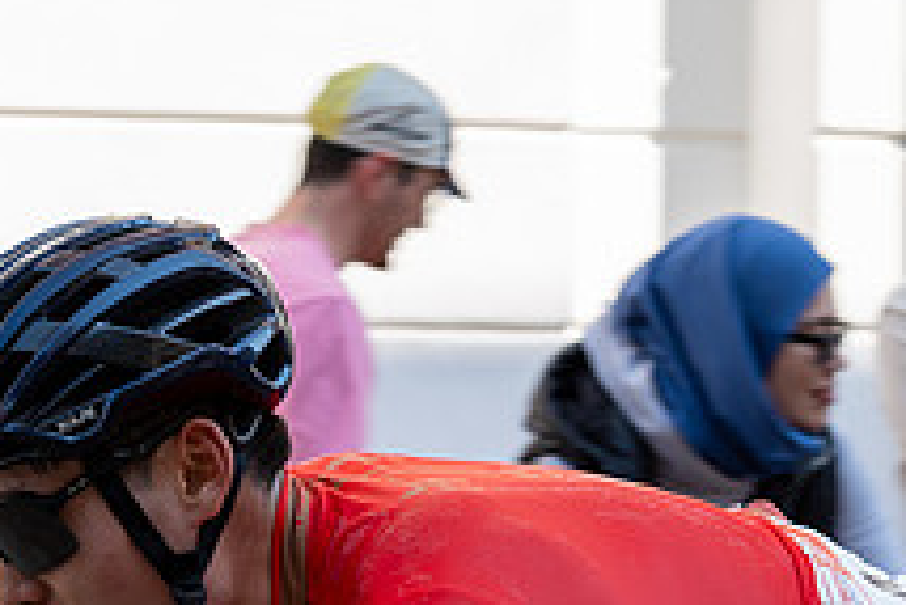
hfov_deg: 13.0
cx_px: 244
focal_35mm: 158
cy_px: 545
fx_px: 3979
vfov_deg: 8.7
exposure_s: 1/500
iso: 100
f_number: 3.5
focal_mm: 43
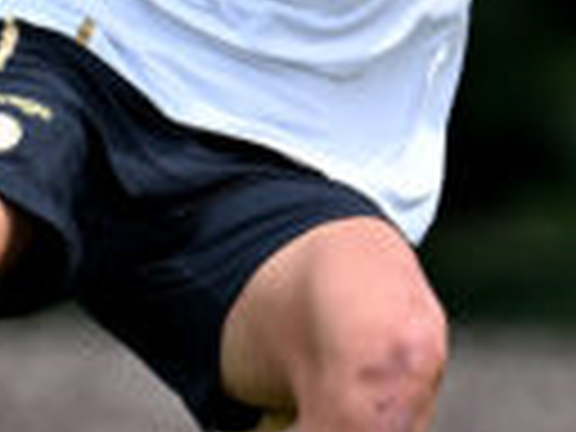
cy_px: 9
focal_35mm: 2247
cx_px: 576
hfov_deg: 0.9
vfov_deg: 0.7
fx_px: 37389
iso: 640
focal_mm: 400
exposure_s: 1/5000
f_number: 4
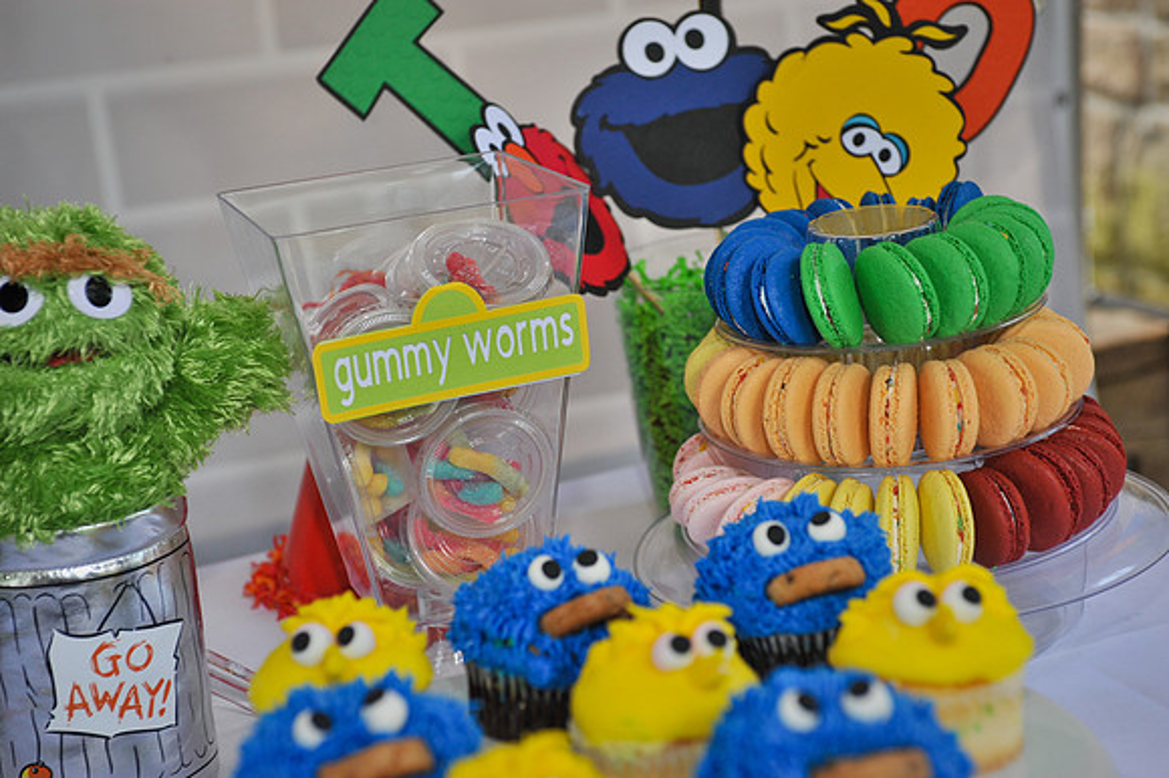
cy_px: 389
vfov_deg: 19.4
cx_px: 584
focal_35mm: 70
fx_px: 2272
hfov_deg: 28.9
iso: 640
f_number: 5.6
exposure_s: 1/160
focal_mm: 70
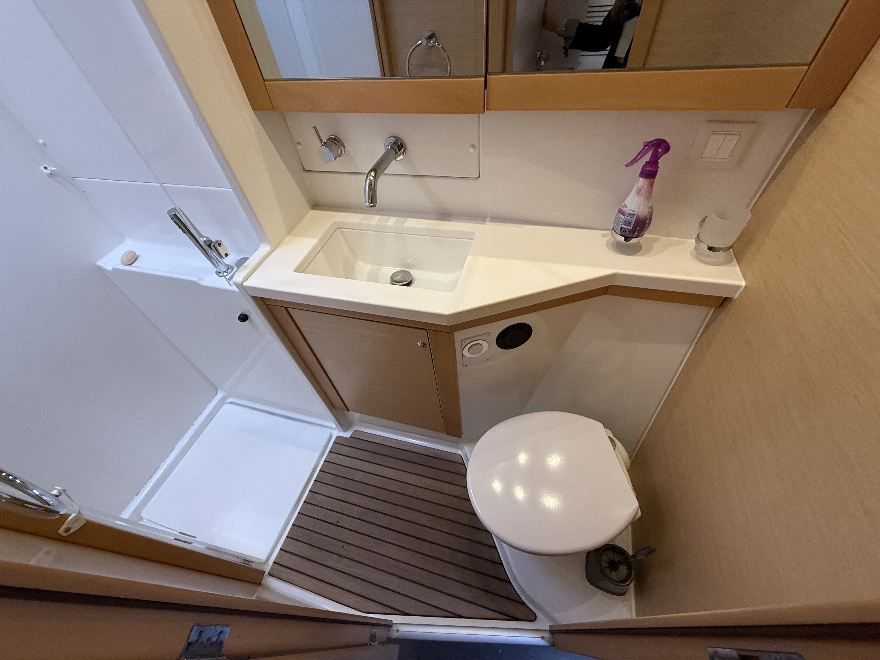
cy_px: 330
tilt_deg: -47.1
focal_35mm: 14
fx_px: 356
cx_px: 440
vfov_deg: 85.7
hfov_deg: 102.1
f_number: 2.2
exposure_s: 1/99
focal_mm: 2.22
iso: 250
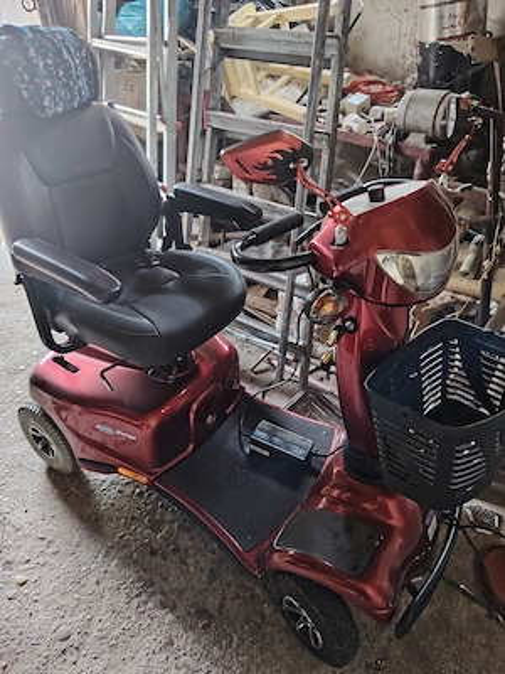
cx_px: 252
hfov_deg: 56.8
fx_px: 467
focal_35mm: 24
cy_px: 337
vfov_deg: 71.6
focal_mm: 5.25
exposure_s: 1/25
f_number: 1.75
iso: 925
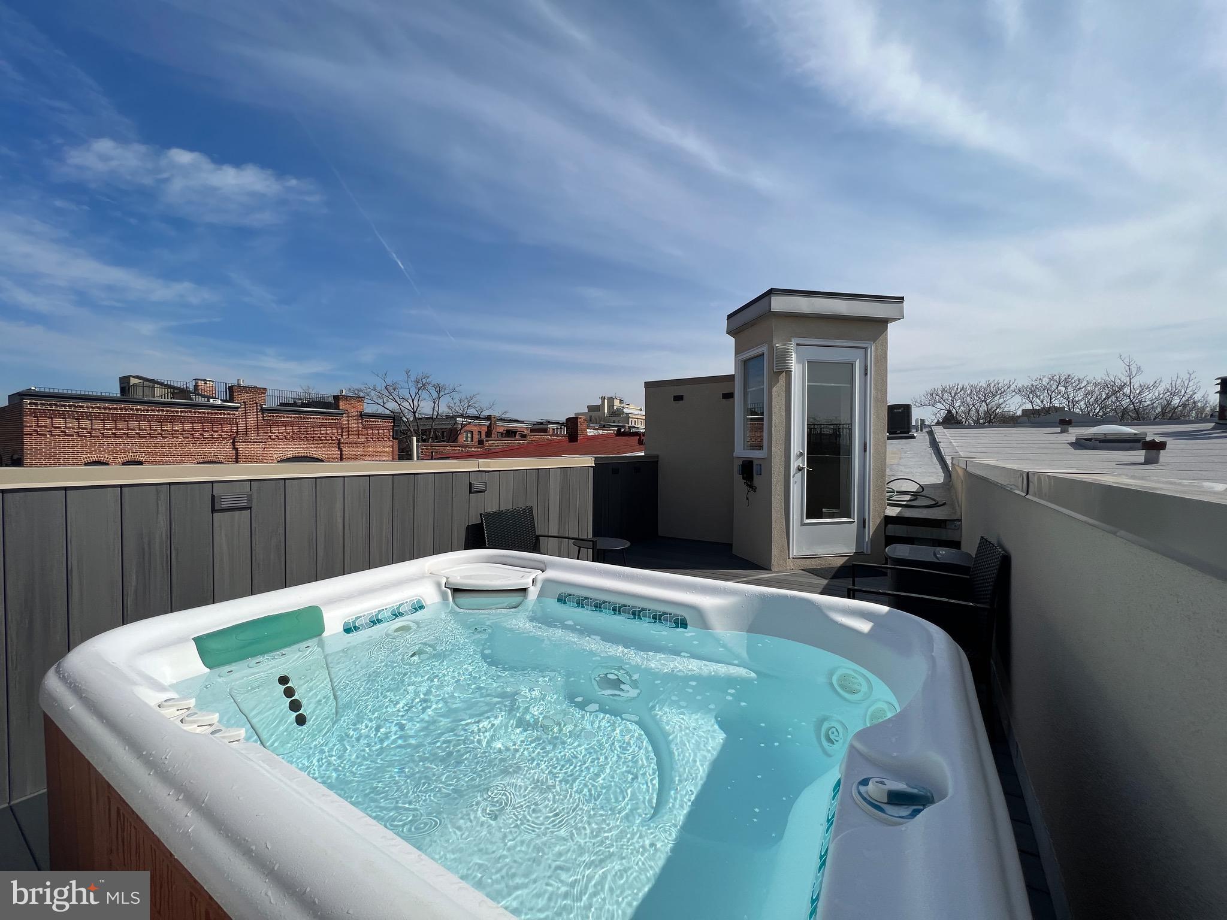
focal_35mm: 13
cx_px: 614
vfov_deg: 89.9
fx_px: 461
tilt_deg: -0.4
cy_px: 460
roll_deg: -0.3
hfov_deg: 106.2
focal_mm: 1.57
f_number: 1.8
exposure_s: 1/2950
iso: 32
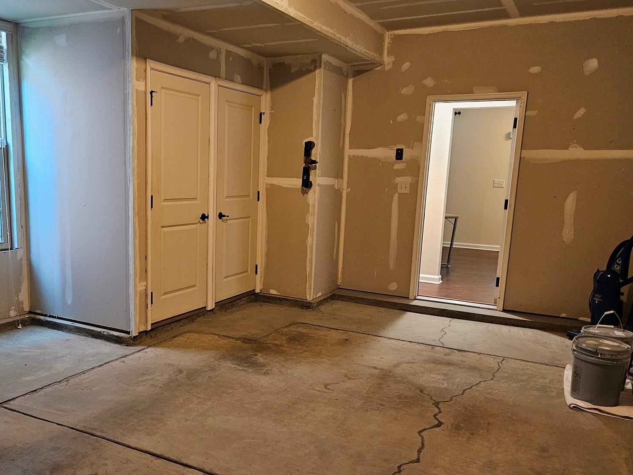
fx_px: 585
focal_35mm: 32
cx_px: 250
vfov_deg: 44.1
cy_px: 267
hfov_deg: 56.3
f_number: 1.8
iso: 800
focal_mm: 5.4
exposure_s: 1/60
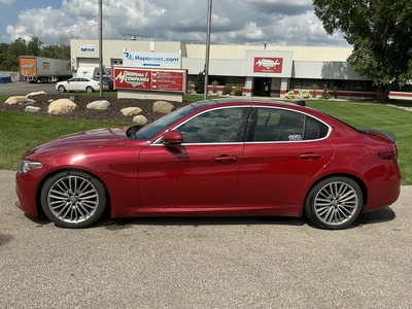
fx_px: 333
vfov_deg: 49.7
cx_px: 206
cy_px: 154
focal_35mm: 28
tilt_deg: -12.2
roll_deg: -1.9
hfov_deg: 63.4
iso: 25
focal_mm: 3
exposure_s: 1/2538
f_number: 1.8
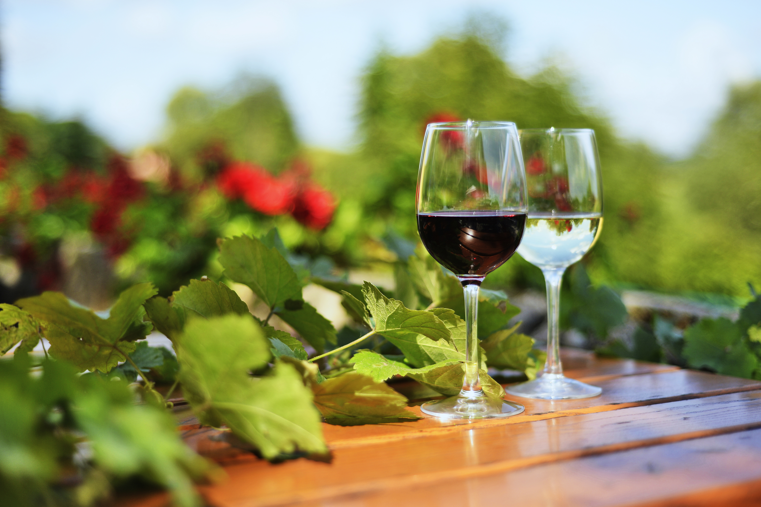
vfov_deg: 27.0
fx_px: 1056
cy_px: 254
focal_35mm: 50
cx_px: 380
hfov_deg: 39.6
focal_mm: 50
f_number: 2
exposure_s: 1/2500
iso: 100
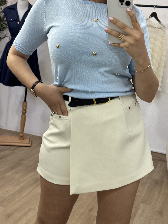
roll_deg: -4.2
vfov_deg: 39.7
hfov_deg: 30.3
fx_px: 311
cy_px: 112
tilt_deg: -26.9
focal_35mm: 48
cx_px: 84
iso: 100
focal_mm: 6.76
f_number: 1.78
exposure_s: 1/100
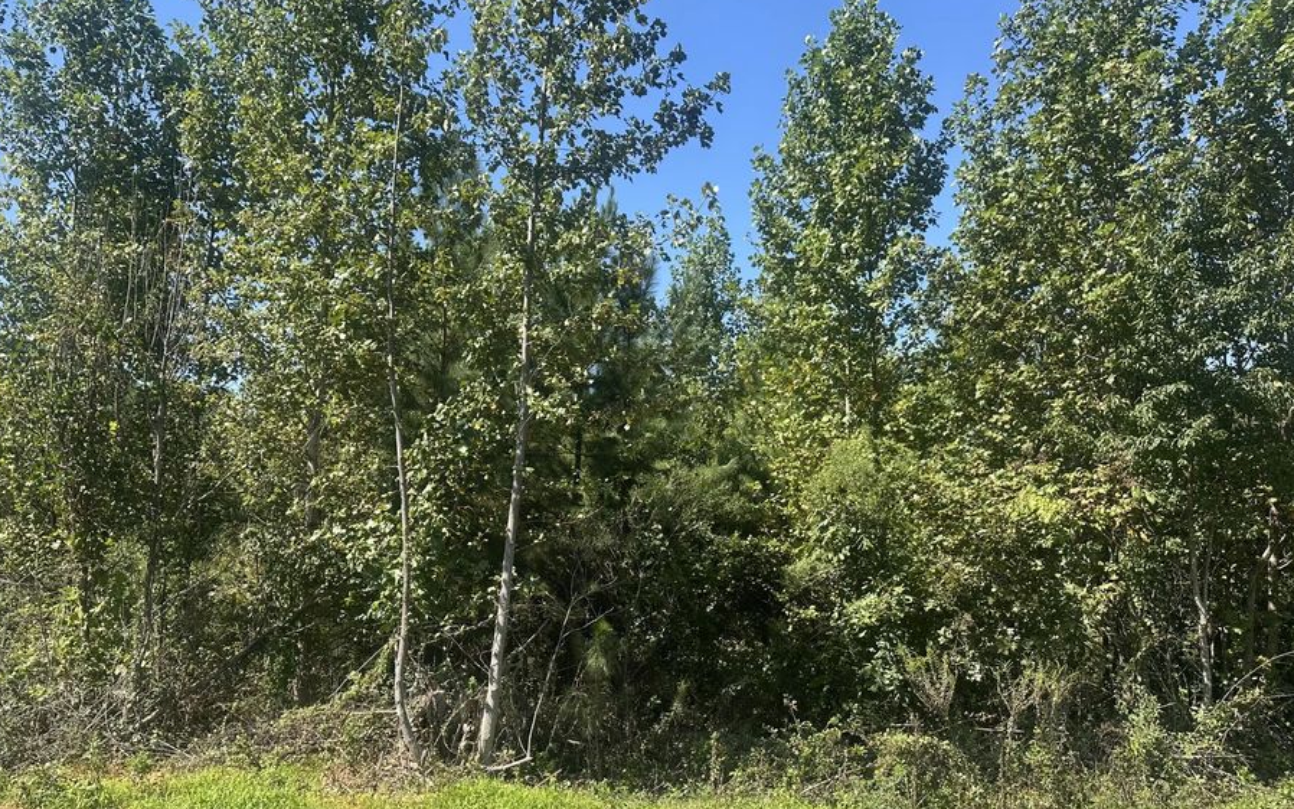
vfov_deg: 42.8
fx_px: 1023
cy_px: 510
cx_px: 627
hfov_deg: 64.6
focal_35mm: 29
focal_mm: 6.86
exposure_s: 1/1812
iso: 80
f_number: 1.78
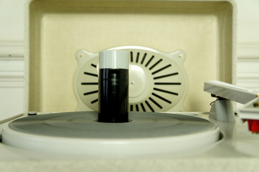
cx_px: 130
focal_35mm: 39
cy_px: 86
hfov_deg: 49.6
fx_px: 280
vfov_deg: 34.1
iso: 800
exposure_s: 1/60
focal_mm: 26
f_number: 4
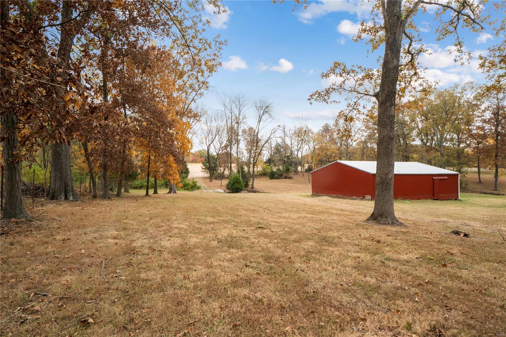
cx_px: 253
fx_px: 253
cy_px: 168
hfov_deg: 90.0
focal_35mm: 18
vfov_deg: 67.4
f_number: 8
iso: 400
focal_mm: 9
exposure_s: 1/125
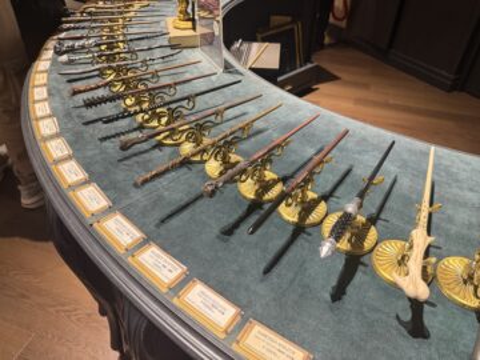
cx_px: 240
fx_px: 333
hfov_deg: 71.6
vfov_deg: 56.8
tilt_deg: -40.1
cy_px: 180
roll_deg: -0.6
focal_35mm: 24
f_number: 1.78
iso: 320
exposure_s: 1/57
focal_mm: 6.76
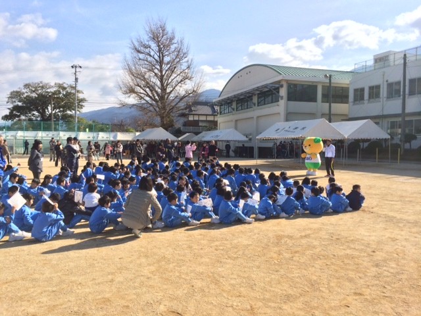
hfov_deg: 60.0
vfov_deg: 46.8
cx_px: 210
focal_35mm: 30
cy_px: 158
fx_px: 365
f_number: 2.2
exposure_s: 1/1709
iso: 32
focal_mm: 4.12
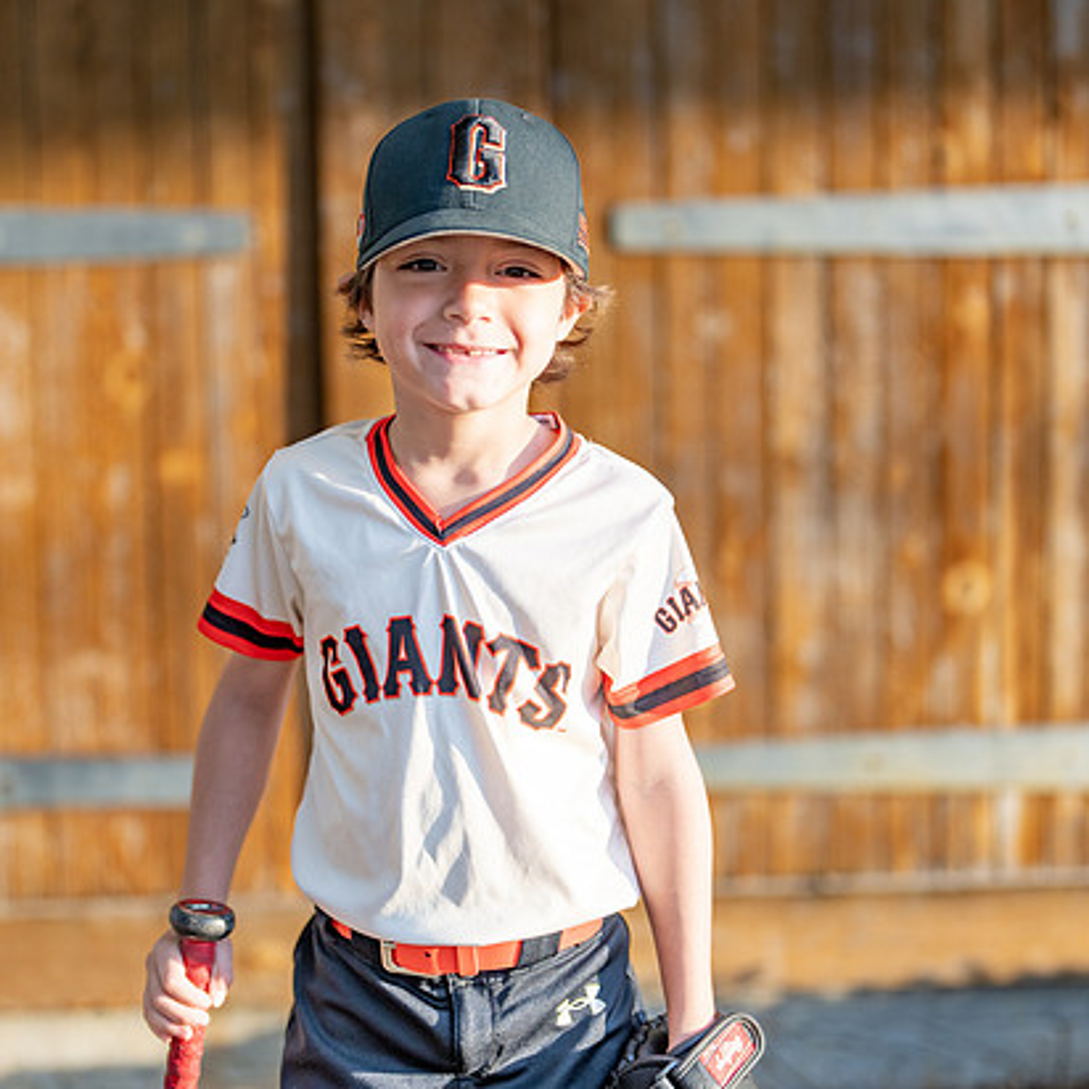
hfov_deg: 25.3
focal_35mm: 68
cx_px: 473
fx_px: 2420
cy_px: 513
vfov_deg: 25.4
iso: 100
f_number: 1.2
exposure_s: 1/2500
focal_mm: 50
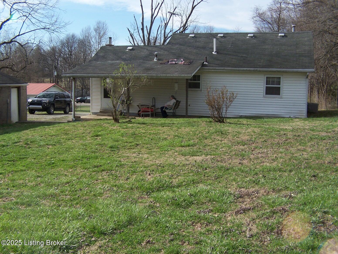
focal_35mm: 59
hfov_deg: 32.7
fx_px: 576
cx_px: 169
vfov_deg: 24.8
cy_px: 127
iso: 80
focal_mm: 9.8
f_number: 3.1
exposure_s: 1/1000
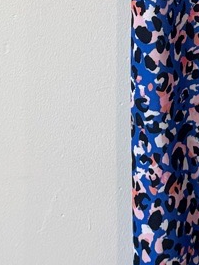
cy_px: -343
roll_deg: +0.7
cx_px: 322
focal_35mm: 145
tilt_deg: -5.2
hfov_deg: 9.8
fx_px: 1111
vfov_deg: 11.5
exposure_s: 1/100
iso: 200
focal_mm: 6.76
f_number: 1.78
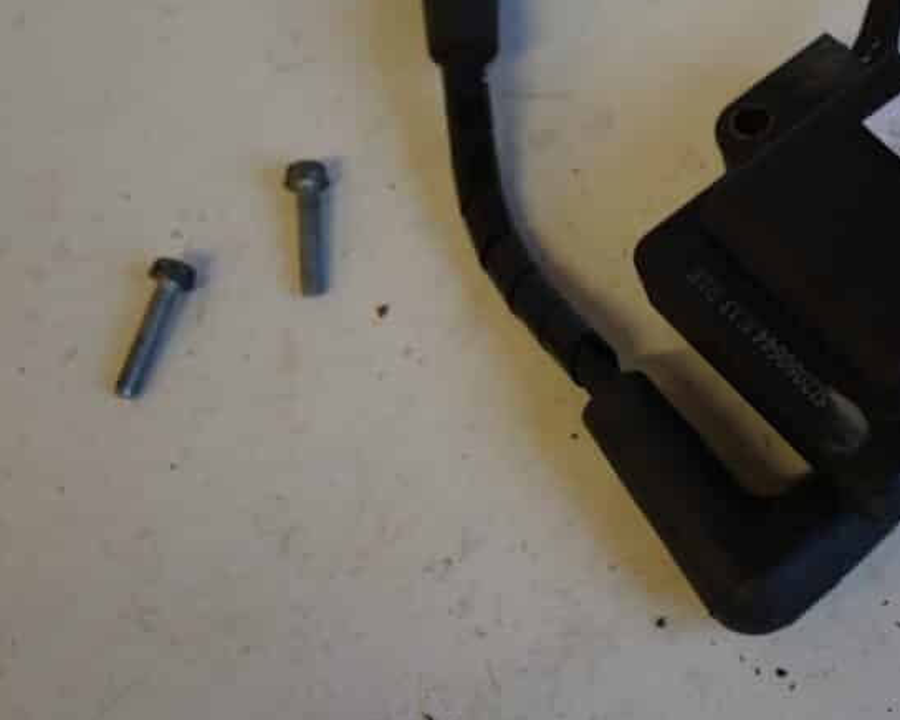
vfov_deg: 28.4
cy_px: 231
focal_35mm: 53
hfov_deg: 33.3
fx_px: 1411
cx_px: 832
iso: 400
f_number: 3.5
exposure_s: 1/60
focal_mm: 20
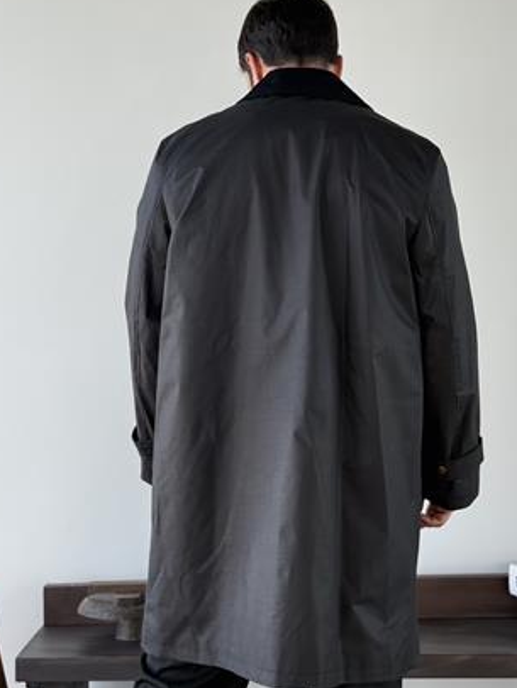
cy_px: 347
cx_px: 261
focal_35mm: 63
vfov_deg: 30.7
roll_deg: +0.7
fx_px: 1253
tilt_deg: -0.2
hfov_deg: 23.3
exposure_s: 1/219
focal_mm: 6.76
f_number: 1.78
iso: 80
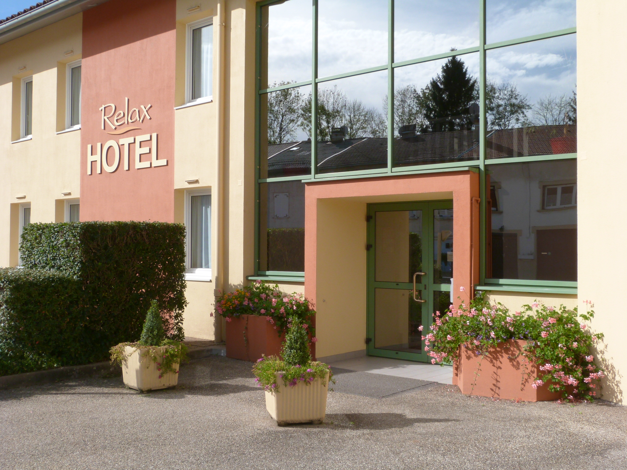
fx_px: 725
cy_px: 235
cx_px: 314
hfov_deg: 46.8
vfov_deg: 36.0
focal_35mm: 40
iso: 100
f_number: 5.6
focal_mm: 7
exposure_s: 1/500
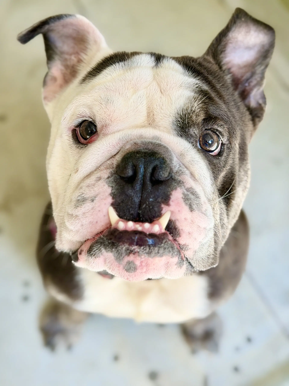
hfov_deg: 30.3
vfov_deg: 39.7
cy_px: 193
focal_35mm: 48
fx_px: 534
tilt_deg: -68.5
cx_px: 144
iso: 80
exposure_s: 1/578
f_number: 1.78
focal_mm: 6.76
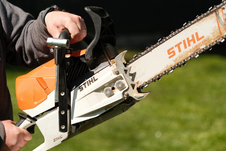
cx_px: 113
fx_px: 527
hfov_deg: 24.2
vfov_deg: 16.3
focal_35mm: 84
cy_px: 76
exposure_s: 1/4000
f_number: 2.2
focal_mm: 56
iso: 160
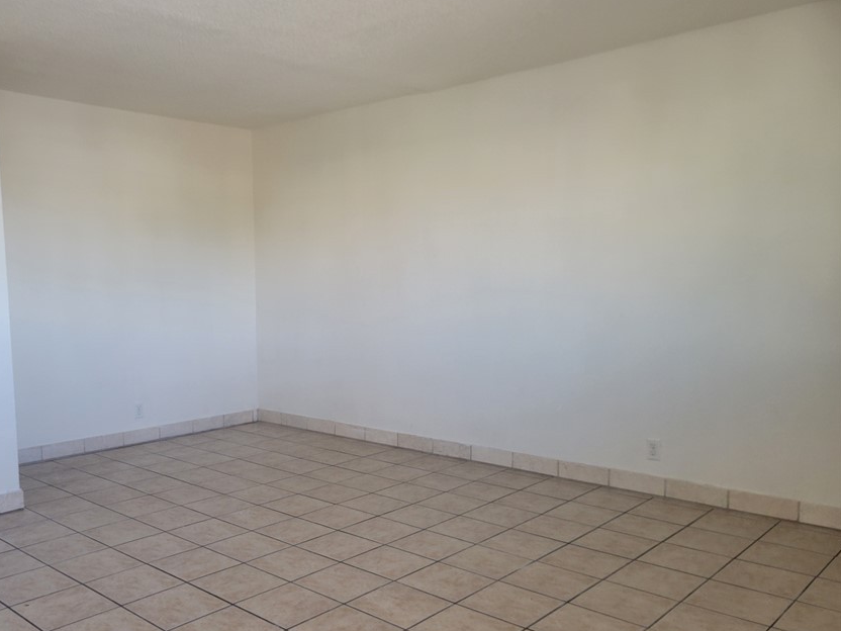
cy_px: 365
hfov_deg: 56.3
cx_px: 329
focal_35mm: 32
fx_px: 777
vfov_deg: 44.0
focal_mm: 5.4
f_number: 1.8
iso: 250
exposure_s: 1/40
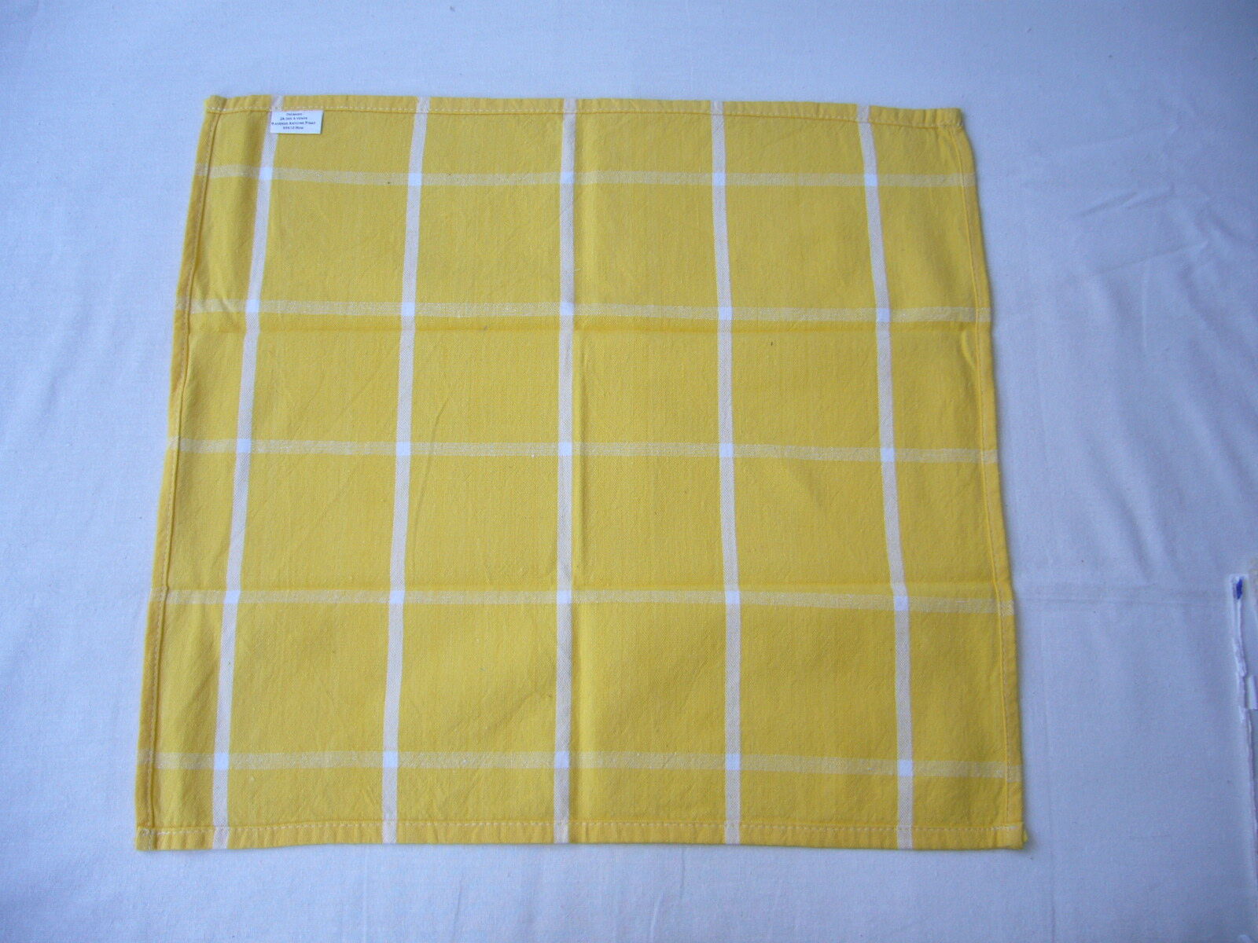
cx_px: 629
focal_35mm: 35
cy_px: 472
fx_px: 1272
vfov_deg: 40.7
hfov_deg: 52.6
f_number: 2.8
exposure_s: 1/60
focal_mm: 5.8
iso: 80
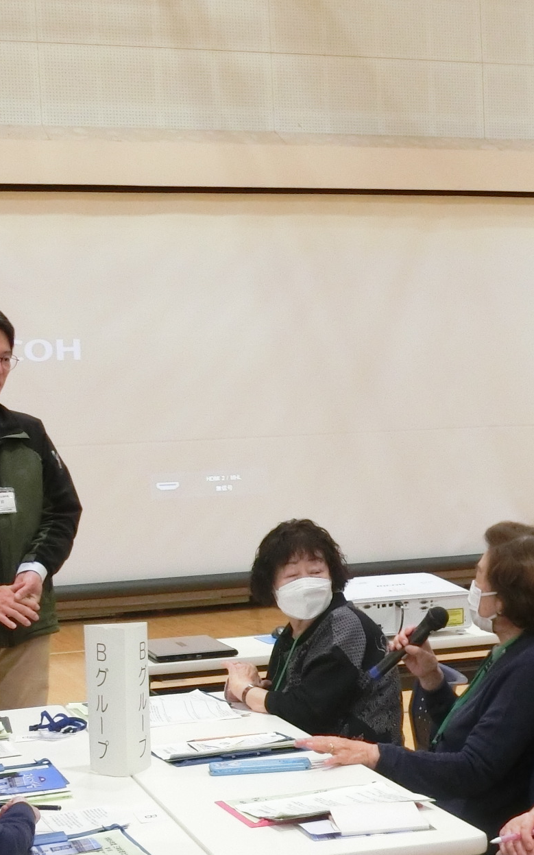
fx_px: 1724
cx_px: 440
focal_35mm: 74
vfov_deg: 27.6
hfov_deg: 17.4
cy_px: 592
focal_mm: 6
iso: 400
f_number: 3.9
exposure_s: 1/50
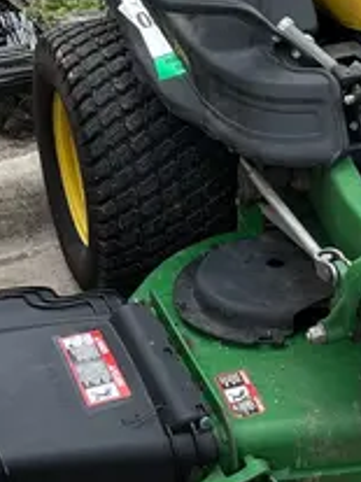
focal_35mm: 92
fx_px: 1281
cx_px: 450
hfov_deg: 15.4
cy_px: 99
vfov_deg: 21.1
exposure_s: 1/1441
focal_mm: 5.1
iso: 50
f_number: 1.6
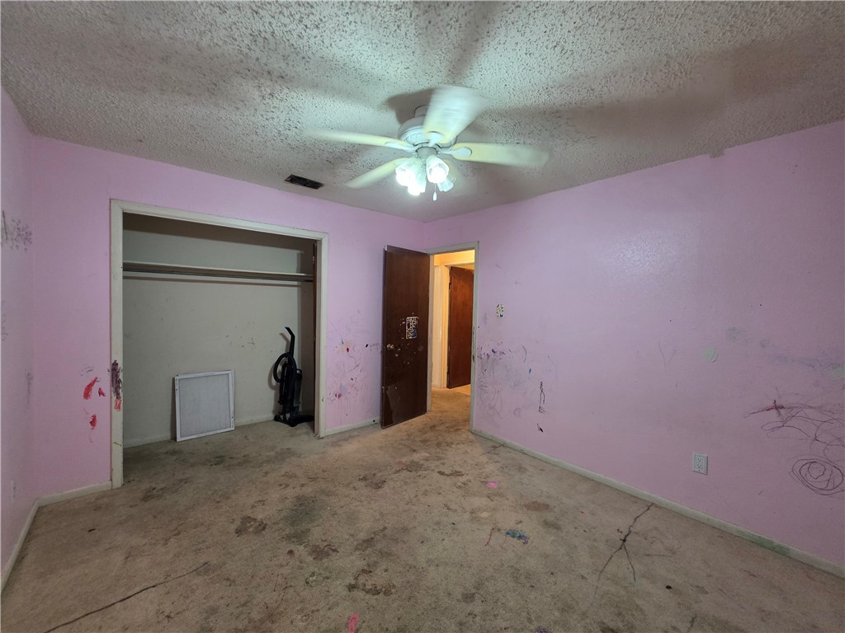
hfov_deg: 106.2
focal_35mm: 13
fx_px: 317
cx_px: 422
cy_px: 316
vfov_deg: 89.9
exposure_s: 1/50
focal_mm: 2.2
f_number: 1.9
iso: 400
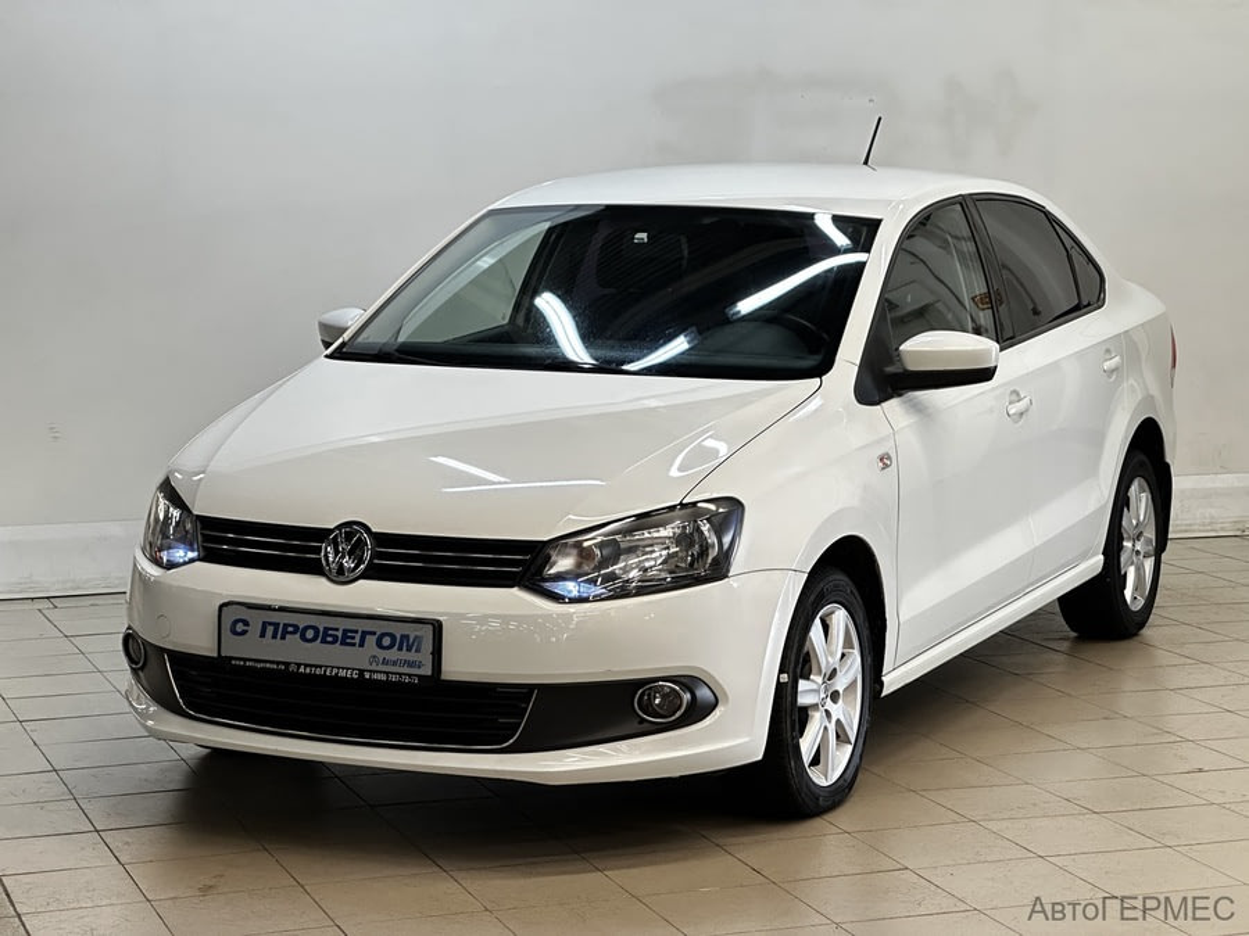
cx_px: 624
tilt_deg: -5.8
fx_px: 2778
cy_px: 468
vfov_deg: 19.1
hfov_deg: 25.3
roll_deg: -0.4
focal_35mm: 77
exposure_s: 1/50
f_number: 2.8
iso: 200
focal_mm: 9
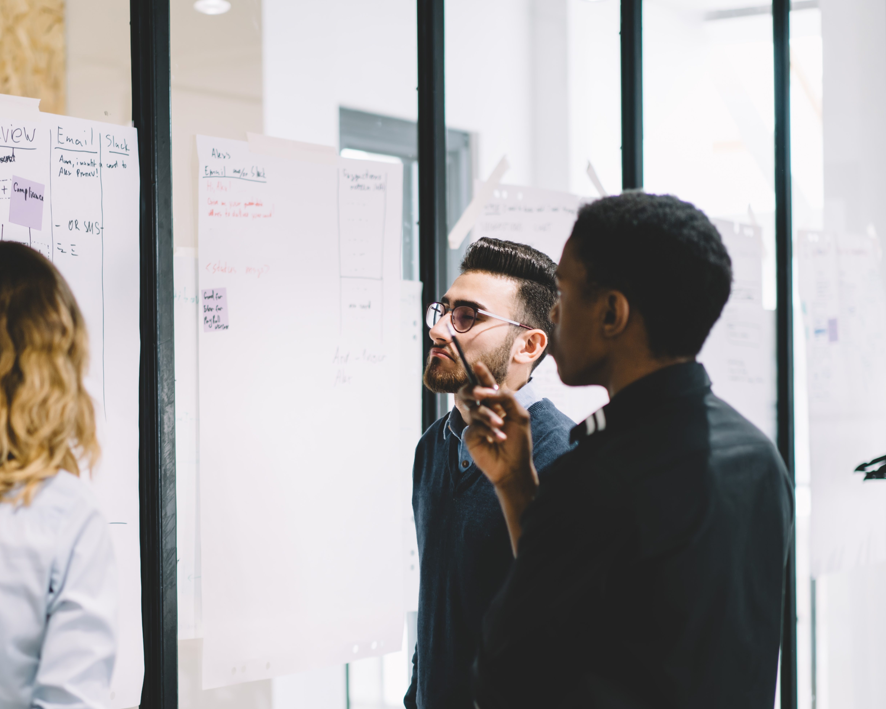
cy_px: 452
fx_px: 2203
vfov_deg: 18.2
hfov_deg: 22.7
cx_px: 301
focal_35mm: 84
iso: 400
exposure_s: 1/160
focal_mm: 55
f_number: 1.8
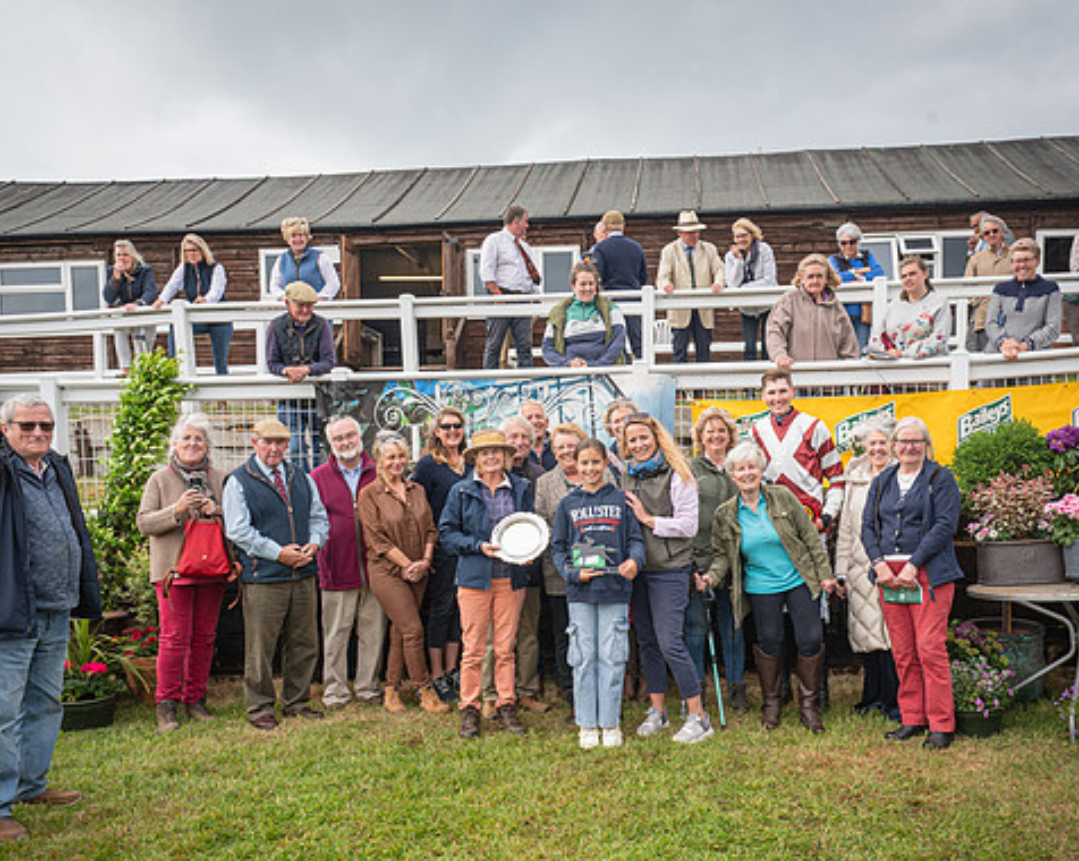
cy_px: 505
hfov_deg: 55.7
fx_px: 1021
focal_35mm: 32
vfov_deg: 45.6
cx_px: 575
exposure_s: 1/60
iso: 80
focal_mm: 24
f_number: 6.3
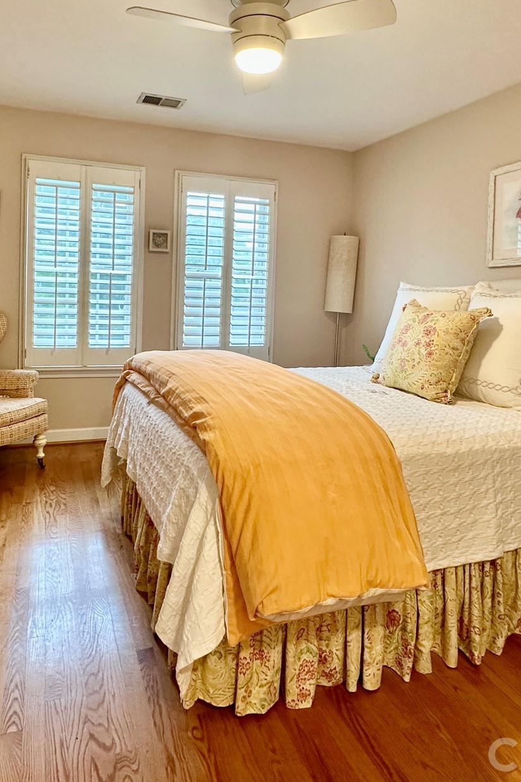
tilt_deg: -3.0
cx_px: 223
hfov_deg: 52.9
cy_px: 319
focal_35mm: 24
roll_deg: -2.3
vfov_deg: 73.1
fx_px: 521
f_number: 2.2
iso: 250
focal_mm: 2.22
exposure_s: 1/120
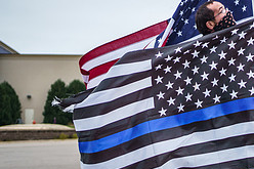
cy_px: 122
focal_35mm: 86
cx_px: 251
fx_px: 606
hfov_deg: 22.8
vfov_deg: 15.8
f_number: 2
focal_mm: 35
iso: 400
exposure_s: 1/2500
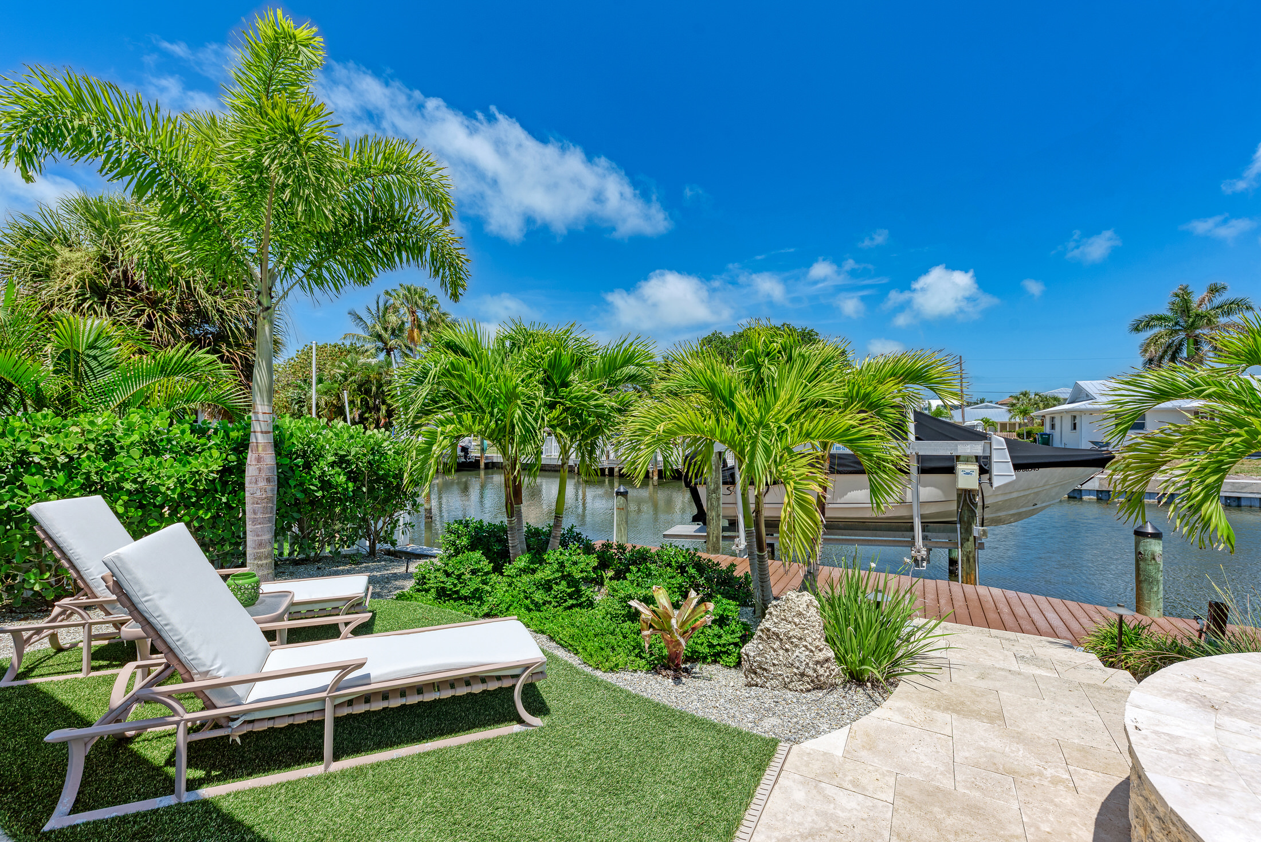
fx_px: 561
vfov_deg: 73.8
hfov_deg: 96.7
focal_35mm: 16
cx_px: 630
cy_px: 421
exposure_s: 1/100
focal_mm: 16
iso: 100
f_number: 7.1
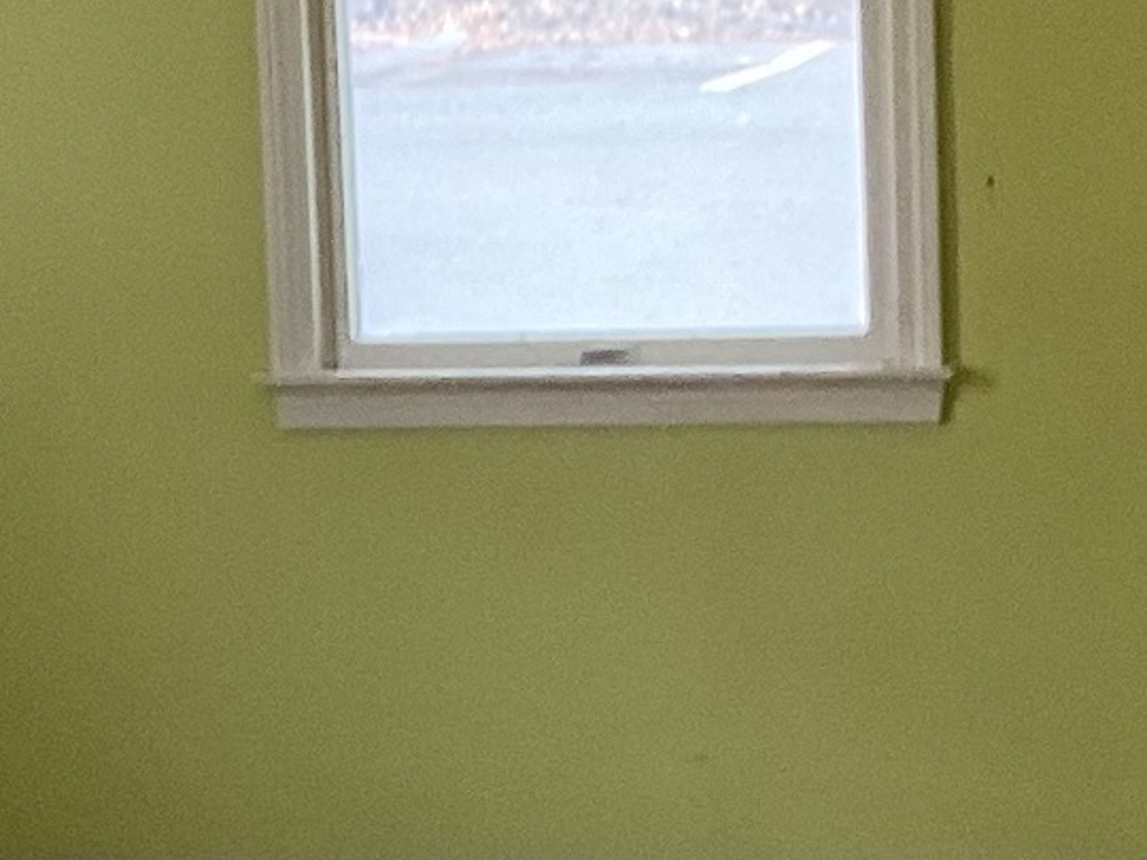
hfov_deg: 12.0
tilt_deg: -8.1
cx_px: 716
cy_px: 671
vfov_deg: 9.0
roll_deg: +0.6
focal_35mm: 165
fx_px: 5467
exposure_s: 1/60
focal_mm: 3
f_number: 1.8
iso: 80
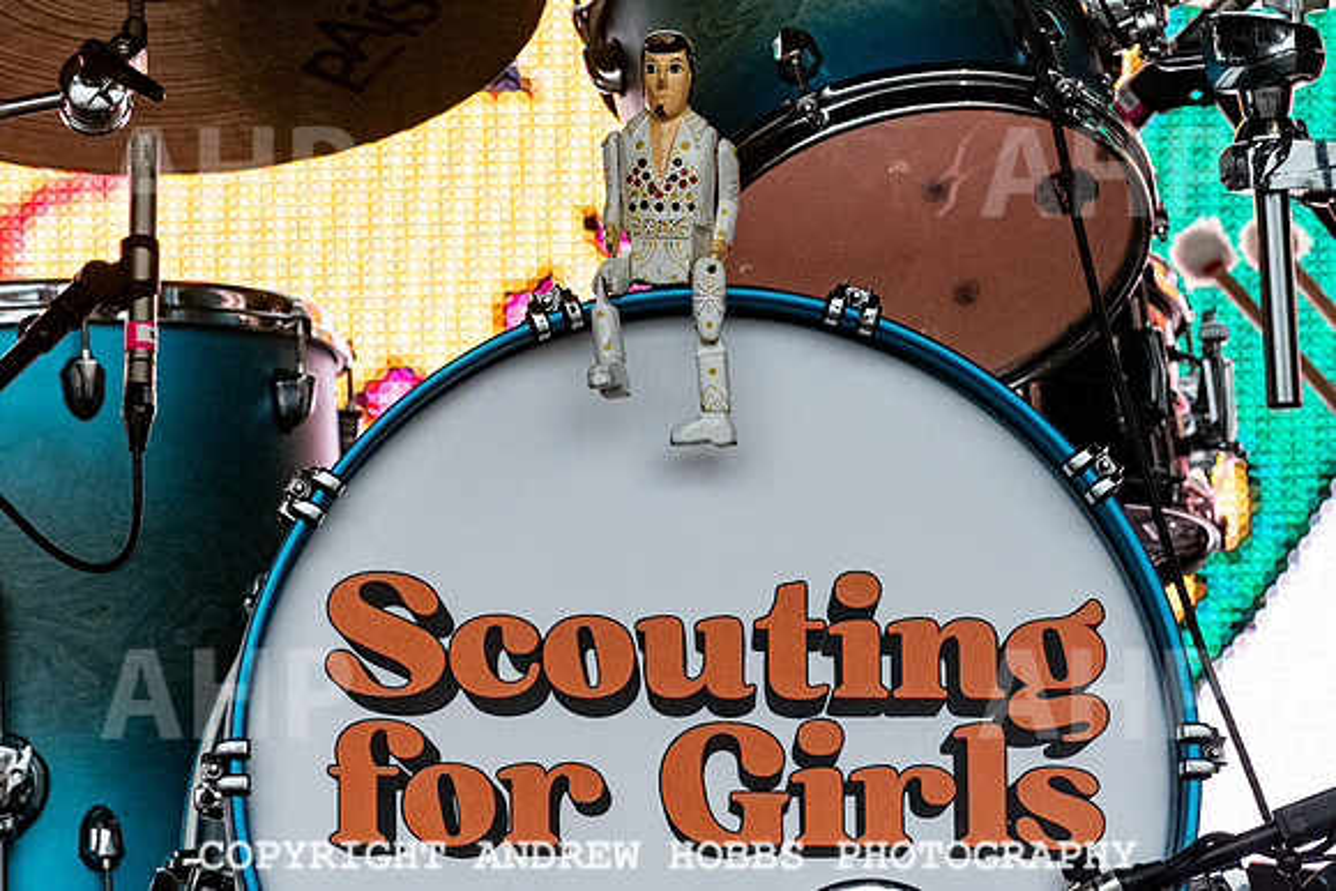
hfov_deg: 5.5
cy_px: 113
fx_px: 13950
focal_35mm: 376
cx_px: 668
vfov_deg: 3.7
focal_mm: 200
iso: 1250
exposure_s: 1/5000
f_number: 4.5
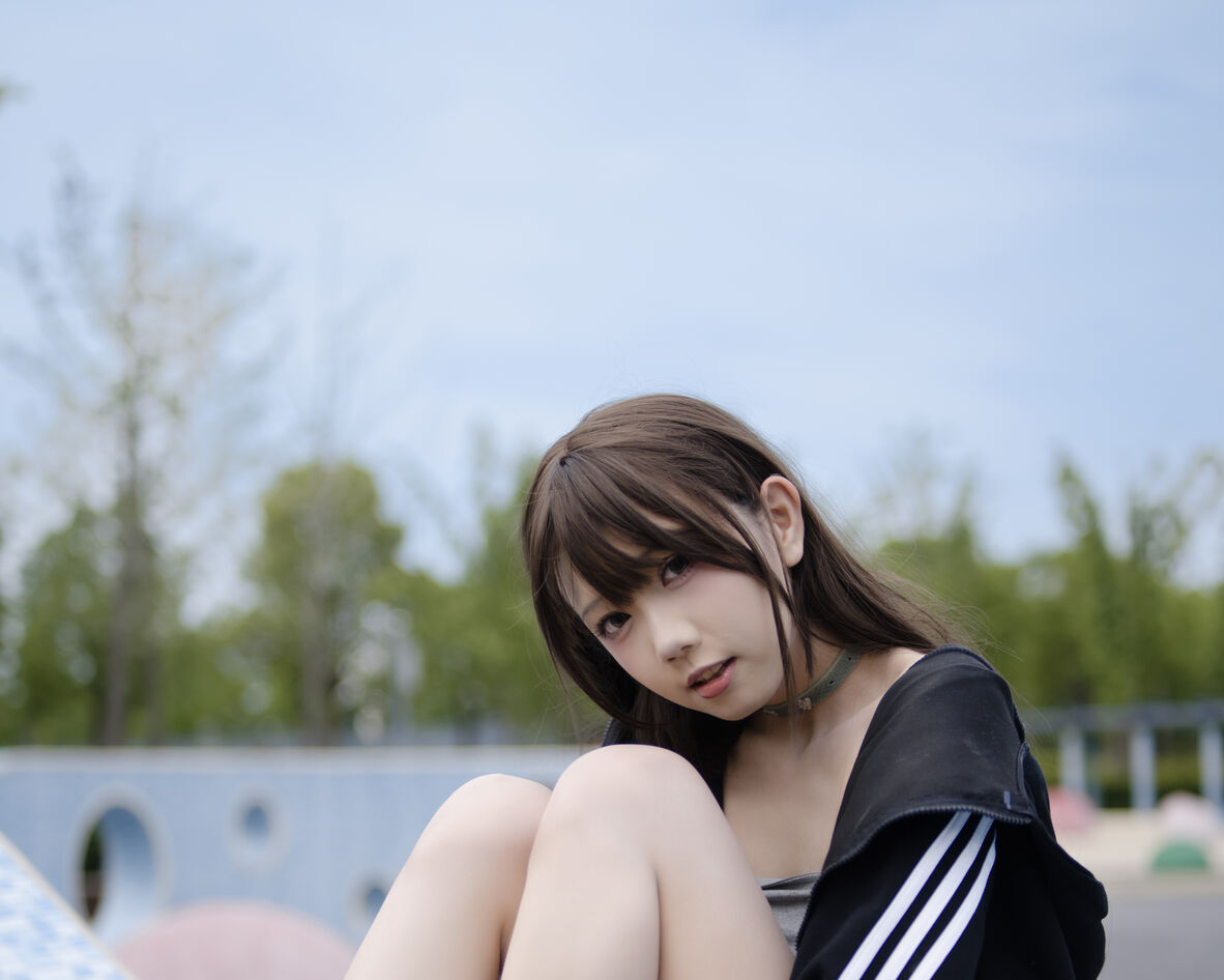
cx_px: 605
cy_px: 750
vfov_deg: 29.7
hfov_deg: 37.3
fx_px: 1812
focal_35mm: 50
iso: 100
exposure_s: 1/6400
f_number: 1.4
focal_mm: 35
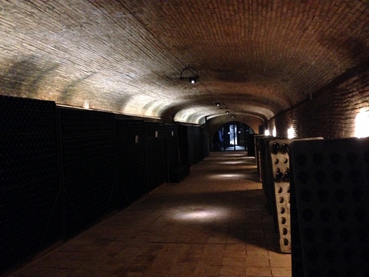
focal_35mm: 33
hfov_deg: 55.4
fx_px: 352
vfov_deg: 42.9
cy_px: 138
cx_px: 184
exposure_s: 1/15
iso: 800
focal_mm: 4.12
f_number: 2.4
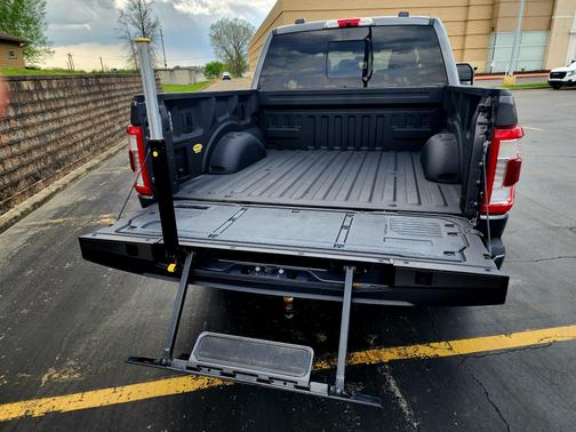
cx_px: 288
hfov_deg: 73.9
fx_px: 383
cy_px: 216
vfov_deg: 58.9
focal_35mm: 23
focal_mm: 6.4
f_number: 1.8
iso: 12
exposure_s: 1/256
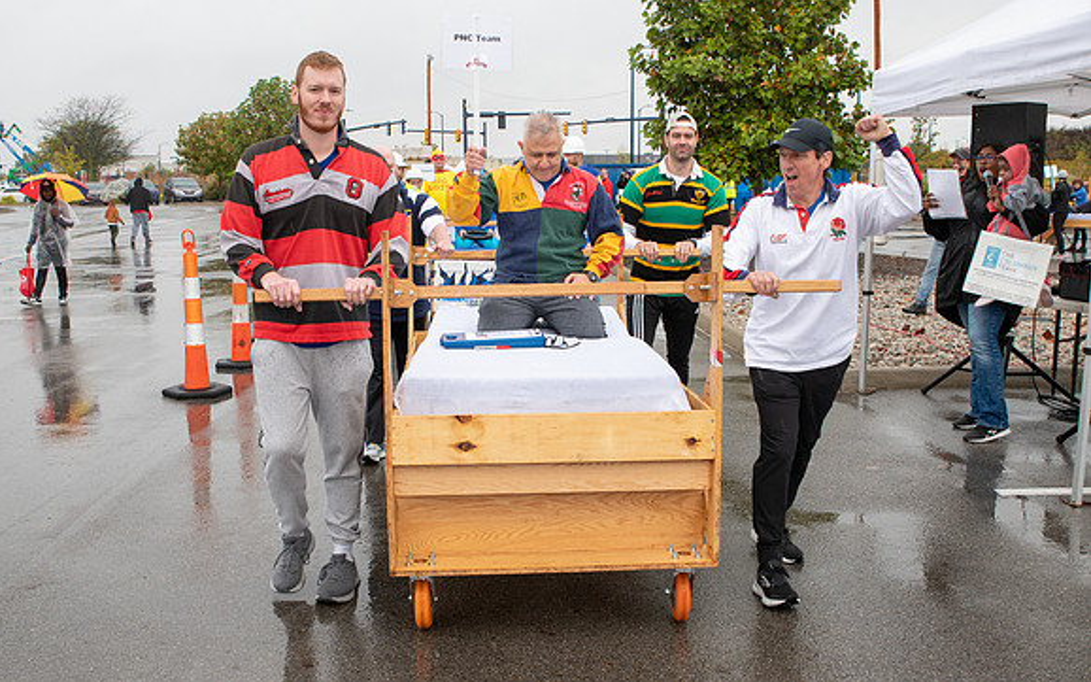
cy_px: 339
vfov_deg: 33.6
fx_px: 1130
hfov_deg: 51.5
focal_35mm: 38
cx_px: 502
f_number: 7.1
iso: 400
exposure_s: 1/200
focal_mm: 26
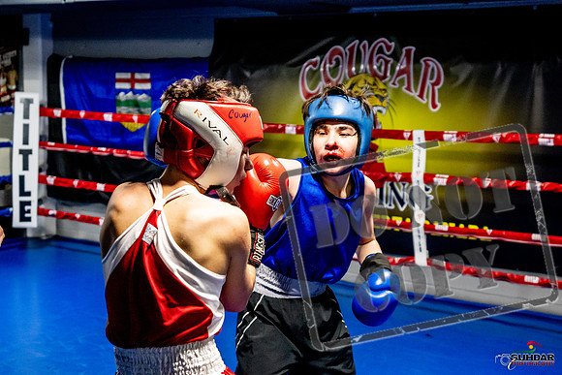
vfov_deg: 26.0
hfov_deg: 38.2
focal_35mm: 52
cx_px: 281
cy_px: 188
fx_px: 812
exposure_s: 1/800
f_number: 2.8
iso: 5000
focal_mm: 35
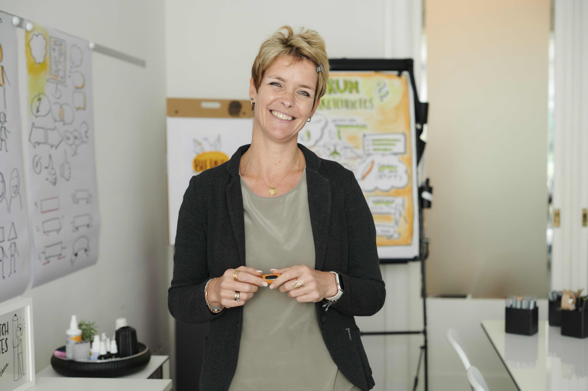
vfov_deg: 27.0
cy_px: 196
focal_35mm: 50
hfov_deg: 39.6
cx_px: 294
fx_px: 816
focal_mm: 50
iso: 1600
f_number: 3.2
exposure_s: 1/125
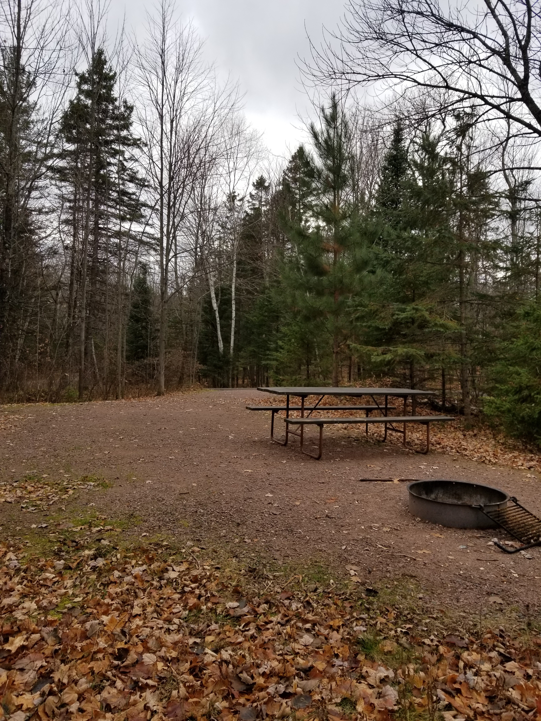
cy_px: 360
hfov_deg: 53.1
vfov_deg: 67.3
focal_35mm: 26
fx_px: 542
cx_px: 270
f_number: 1.7
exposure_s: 1/816
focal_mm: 4.25
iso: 50
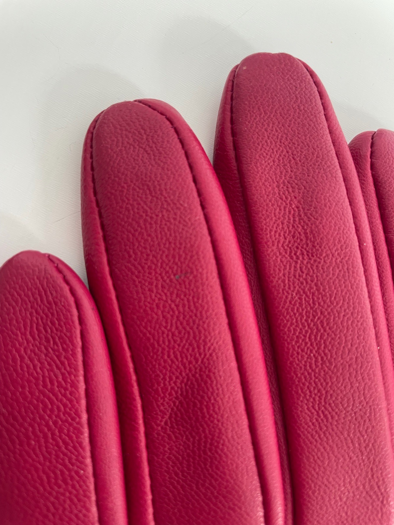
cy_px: 262
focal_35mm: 26
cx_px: 197
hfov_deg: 53.1
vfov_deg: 67.3
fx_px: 395
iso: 125
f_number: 1.6
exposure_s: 1/99
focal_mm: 4.2
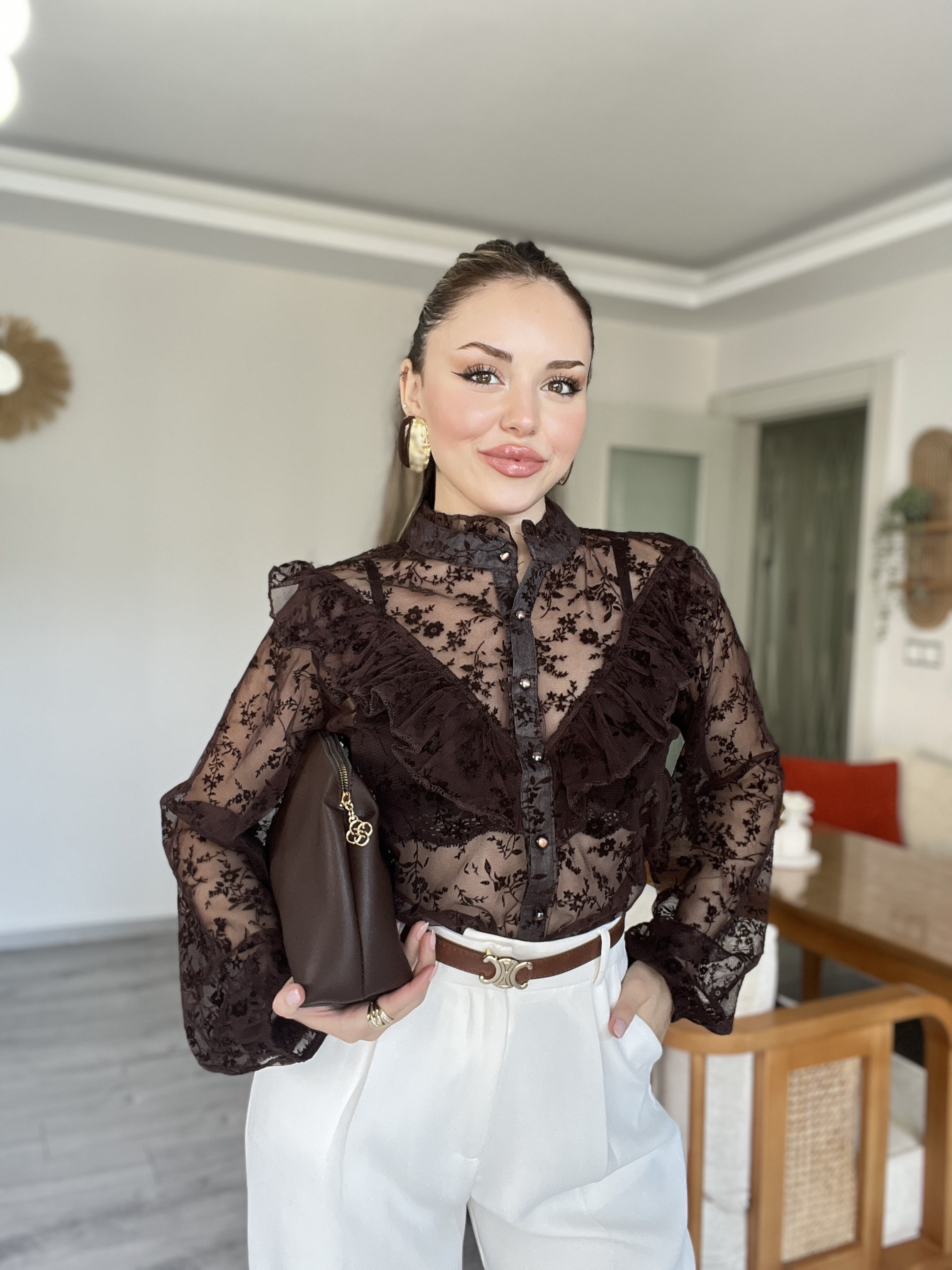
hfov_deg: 46.8
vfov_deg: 60.0
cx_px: 476
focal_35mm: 30
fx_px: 1100
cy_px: 635
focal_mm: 2.71
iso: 80
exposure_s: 1/121
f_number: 2.2
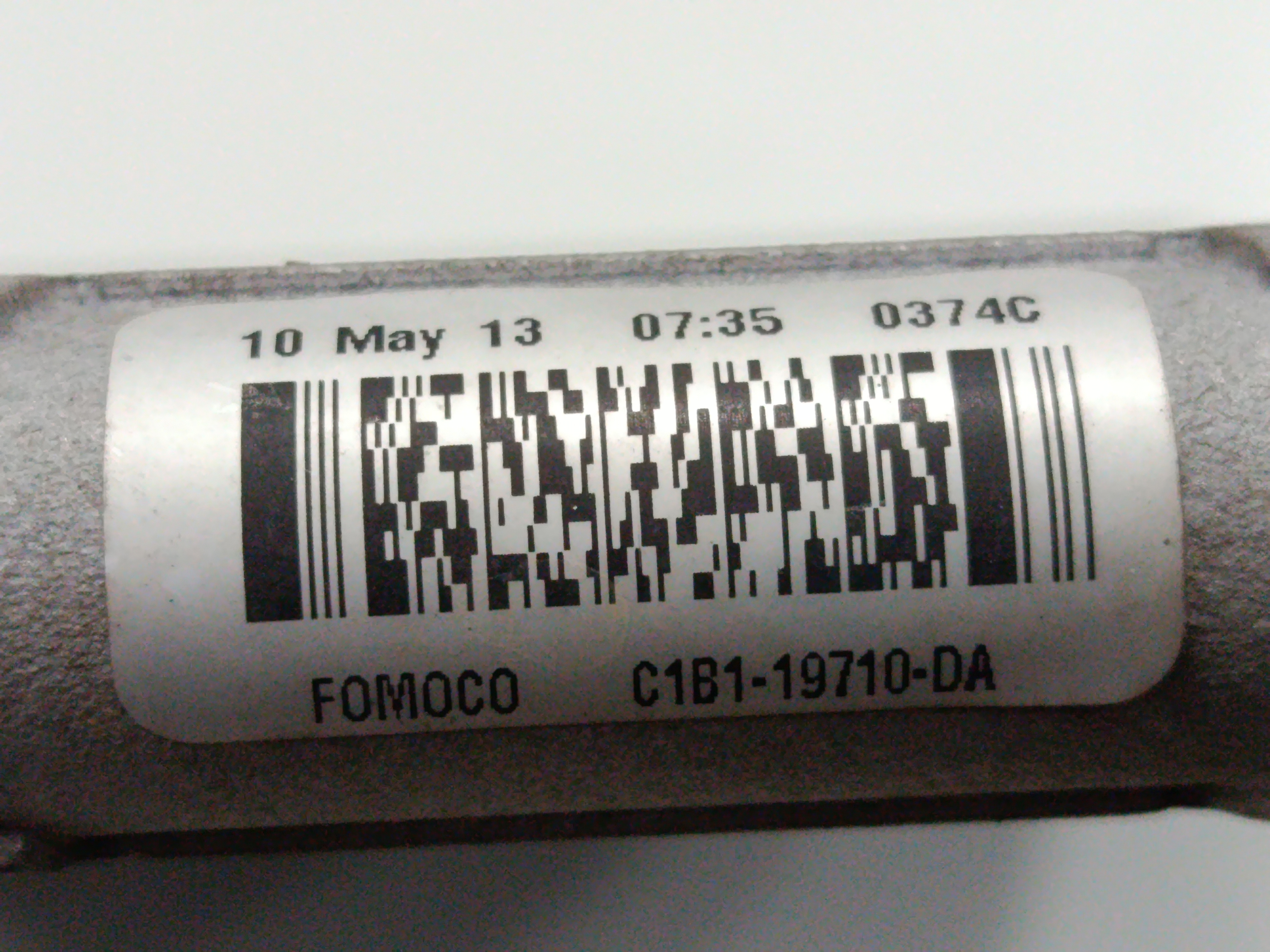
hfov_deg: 26.7
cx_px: 635
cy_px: 476
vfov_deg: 20.2
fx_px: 2678
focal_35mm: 73
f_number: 1.7
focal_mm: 5.24
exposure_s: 1/50
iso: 717
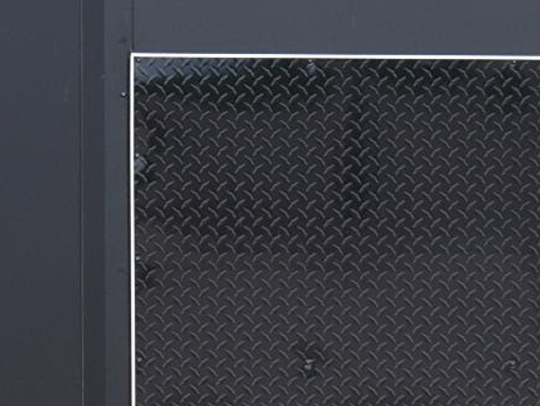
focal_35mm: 235
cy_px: -76
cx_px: -290
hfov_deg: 8.2
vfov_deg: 6.3
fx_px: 3667
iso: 200
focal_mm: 24
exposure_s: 1/250
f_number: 6.3
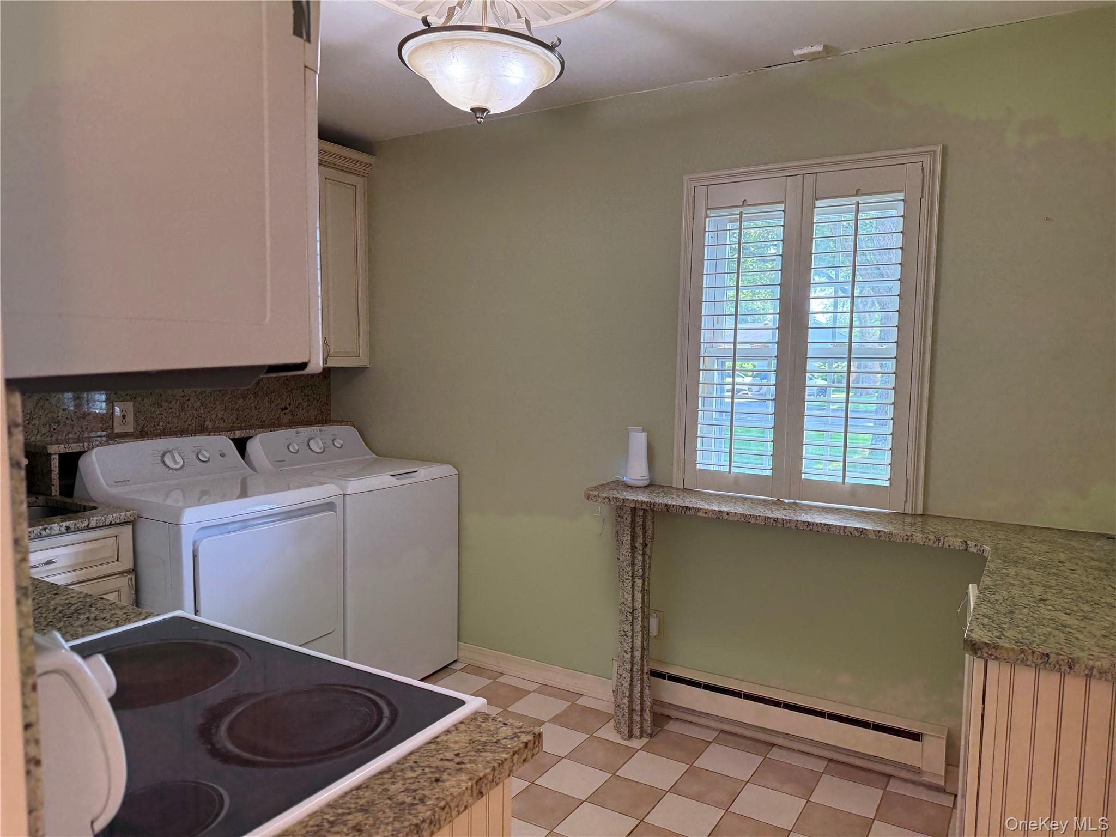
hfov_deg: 71.6
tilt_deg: -4.6
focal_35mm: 24
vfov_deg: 56.8
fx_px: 774
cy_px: 418
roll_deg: -0.7
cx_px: 558
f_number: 1.78
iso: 200
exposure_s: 1/120
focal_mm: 6.76
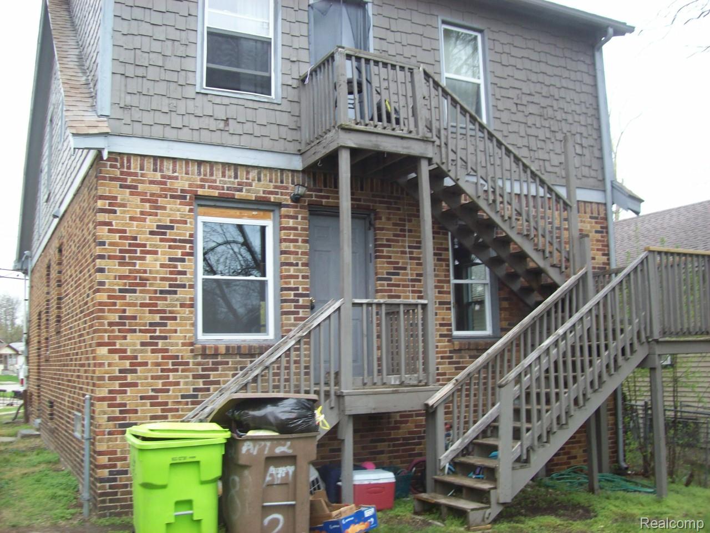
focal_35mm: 36
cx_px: 355
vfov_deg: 39.7
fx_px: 738
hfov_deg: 51.4
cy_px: 266
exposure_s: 1/136
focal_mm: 6
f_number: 2.7
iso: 80
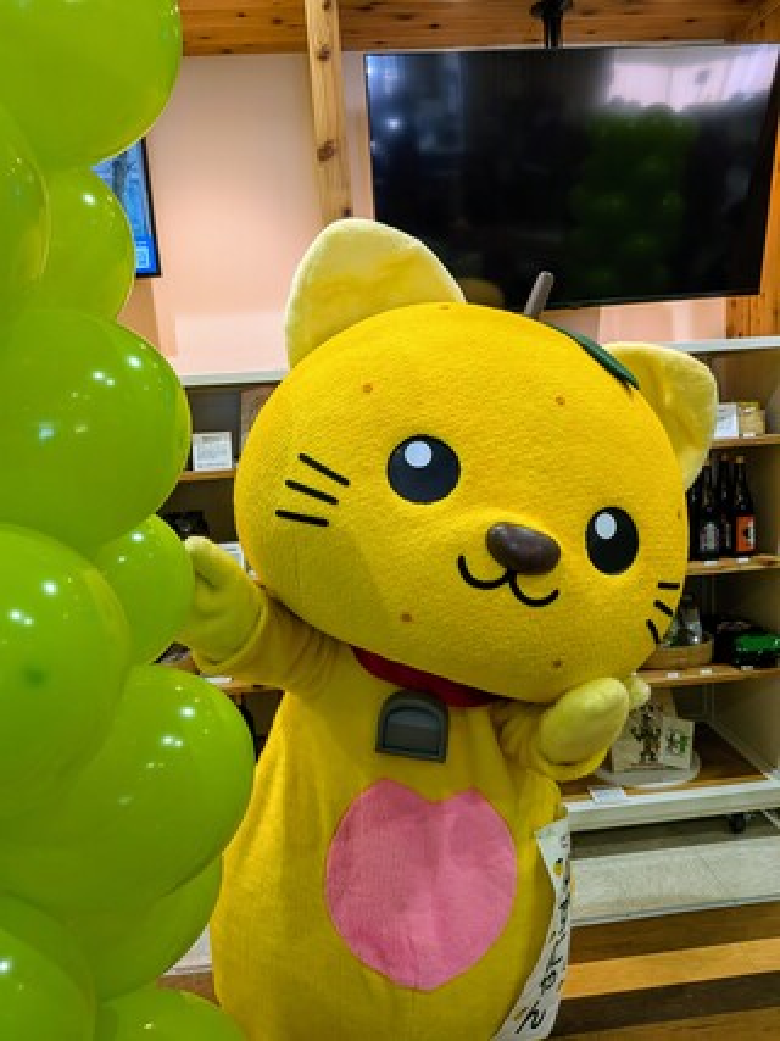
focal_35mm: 24
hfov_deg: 56.8
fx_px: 721
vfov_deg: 71.6
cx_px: 390
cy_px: 520
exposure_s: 1/100
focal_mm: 4.53
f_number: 1.7
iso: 121
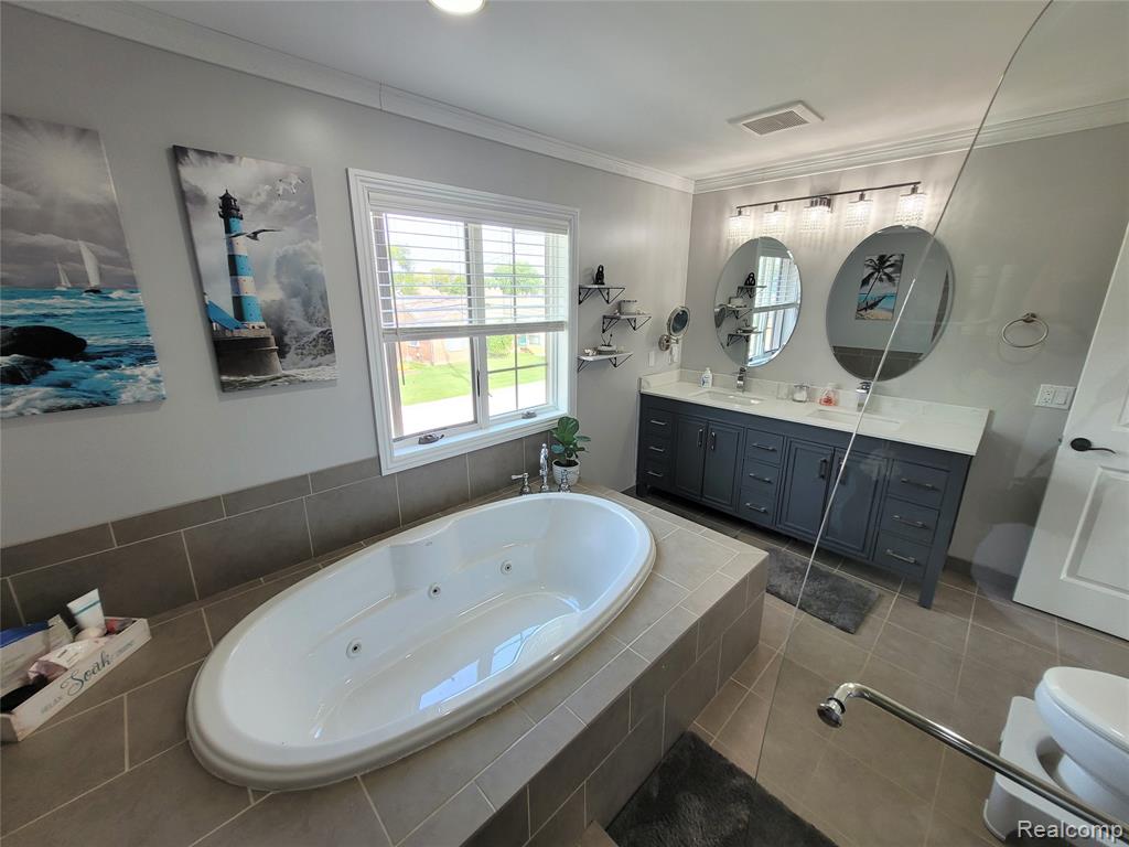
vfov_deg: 89.9
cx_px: 564
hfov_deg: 106.2
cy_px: 424
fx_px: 424
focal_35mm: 13
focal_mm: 1.74
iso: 64
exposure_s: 1/60
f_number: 2.2
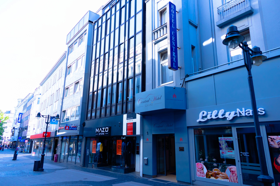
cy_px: 93
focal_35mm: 25
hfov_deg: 71.5
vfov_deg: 51.3
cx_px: 140
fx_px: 194
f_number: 2.8
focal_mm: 9.12
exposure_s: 1/320
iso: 125
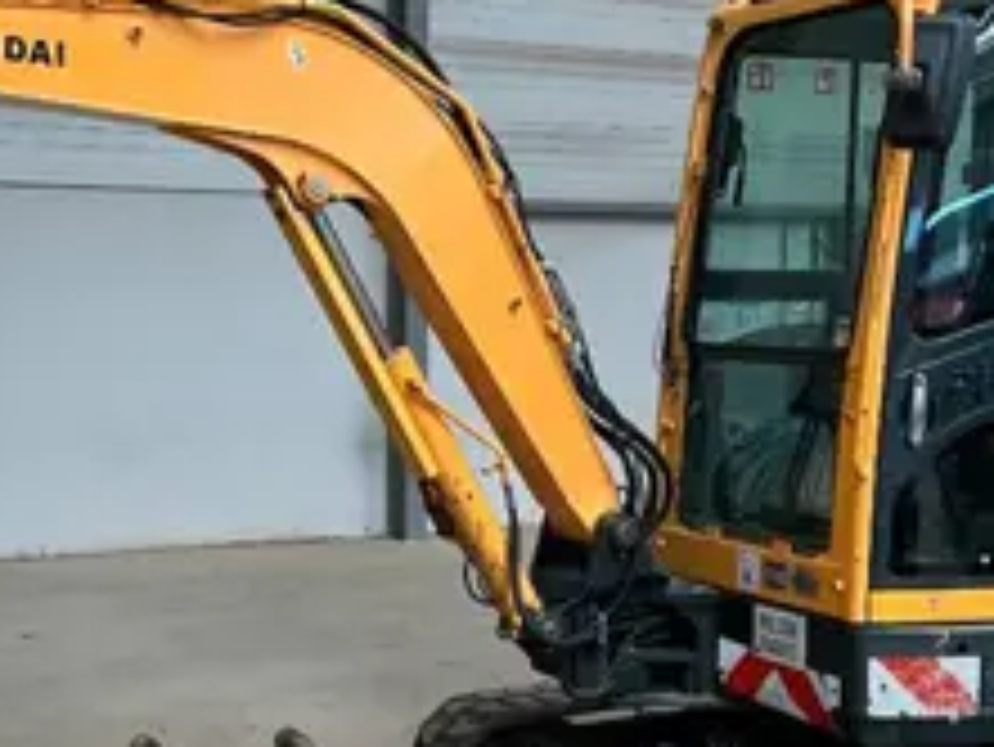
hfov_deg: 30.7
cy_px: 508
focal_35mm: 63
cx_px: 436
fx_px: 1810
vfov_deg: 23.2
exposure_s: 1/76
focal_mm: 3
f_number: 1.8
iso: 64
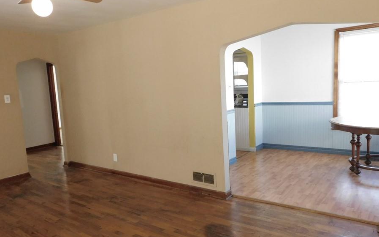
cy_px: 126
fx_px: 300
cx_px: 176
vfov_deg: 43.1
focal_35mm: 29
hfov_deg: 64.6
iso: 400
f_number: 3.3
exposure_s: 1/30
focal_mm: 4.3
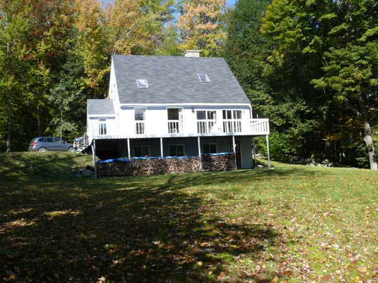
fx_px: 382
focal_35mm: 35
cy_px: 142
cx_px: 189
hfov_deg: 52.6
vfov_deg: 40.7
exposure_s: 1/250
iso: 100
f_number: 5.6
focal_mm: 7.4
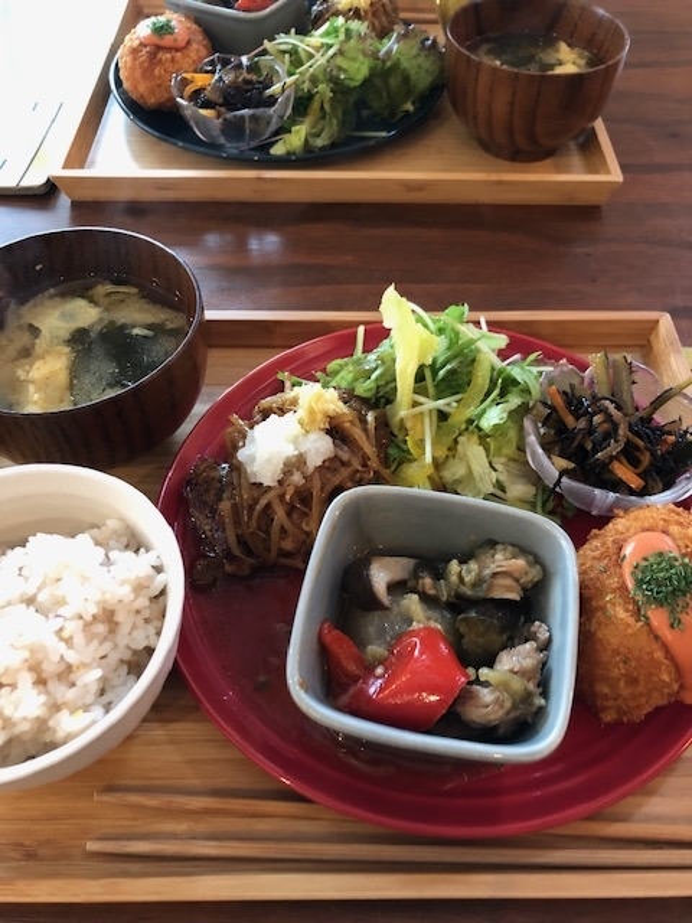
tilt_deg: -53.4
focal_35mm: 28
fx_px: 746
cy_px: 462
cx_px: 346
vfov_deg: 63.4
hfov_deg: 49.7
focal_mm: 3.99
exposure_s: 1/6
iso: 100
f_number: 1.8
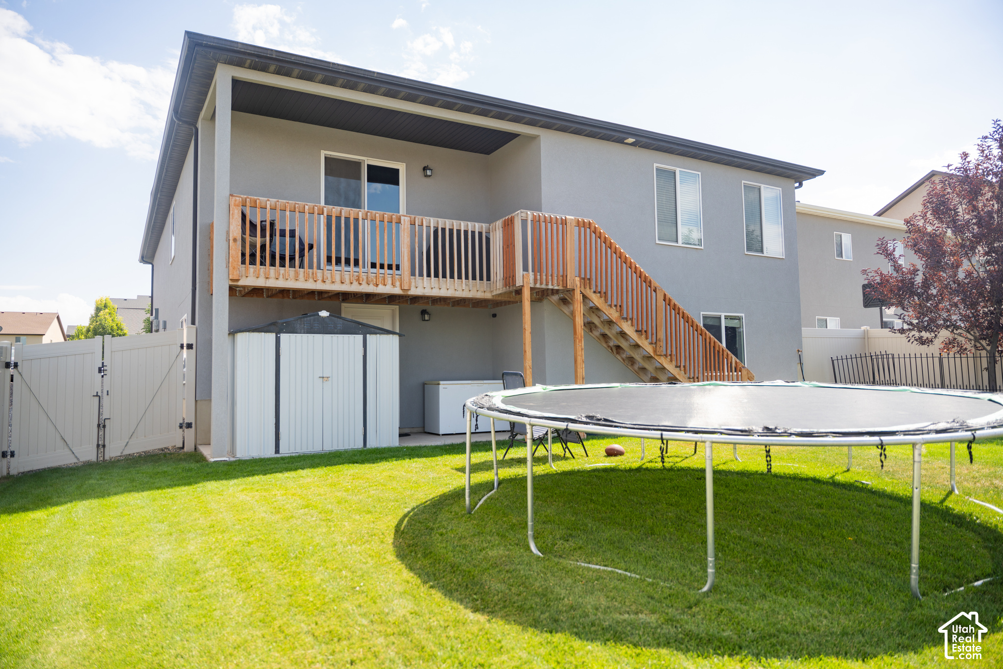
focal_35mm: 24
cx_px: 502
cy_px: 334
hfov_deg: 73.3
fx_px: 674
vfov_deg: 52.8
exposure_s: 1/800
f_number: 2.8
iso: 125
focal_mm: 24
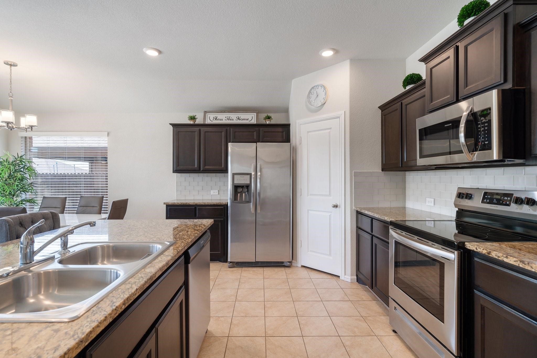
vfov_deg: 70.4
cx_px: 268
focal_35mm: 17
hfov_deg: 93.3
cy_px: 179
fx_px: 254
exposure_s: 1.6
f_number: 8
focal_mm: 17
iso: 100
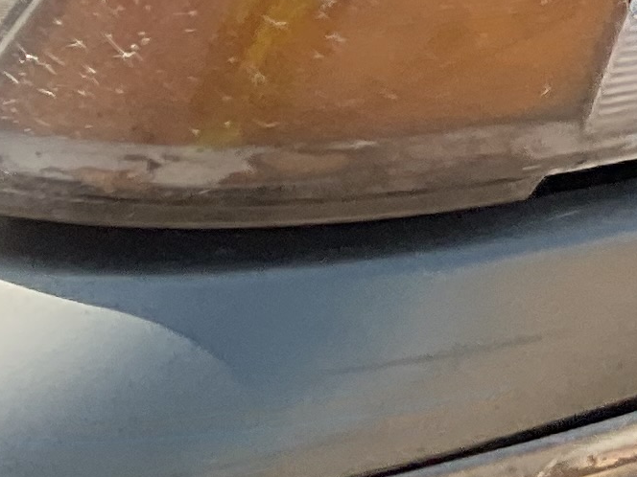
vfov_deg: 8.0
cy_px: -476
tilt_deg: -19.8
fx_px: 3239
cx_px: 1738
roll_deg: -4.0
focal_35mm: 176
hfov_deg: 9.4
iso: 16
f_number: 1.8
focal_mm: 3
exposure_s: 1/1377
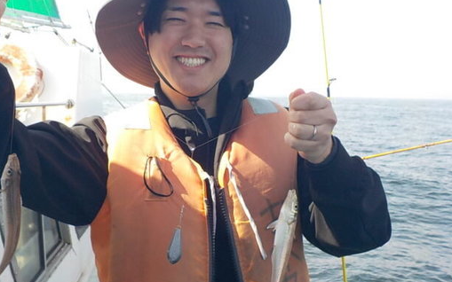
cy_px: 153
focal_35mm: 40
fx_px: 493
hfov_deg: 48.9
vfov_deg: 32.0
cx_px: 177
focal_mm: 4.1
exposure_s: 1/400
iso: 125
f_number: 3.3
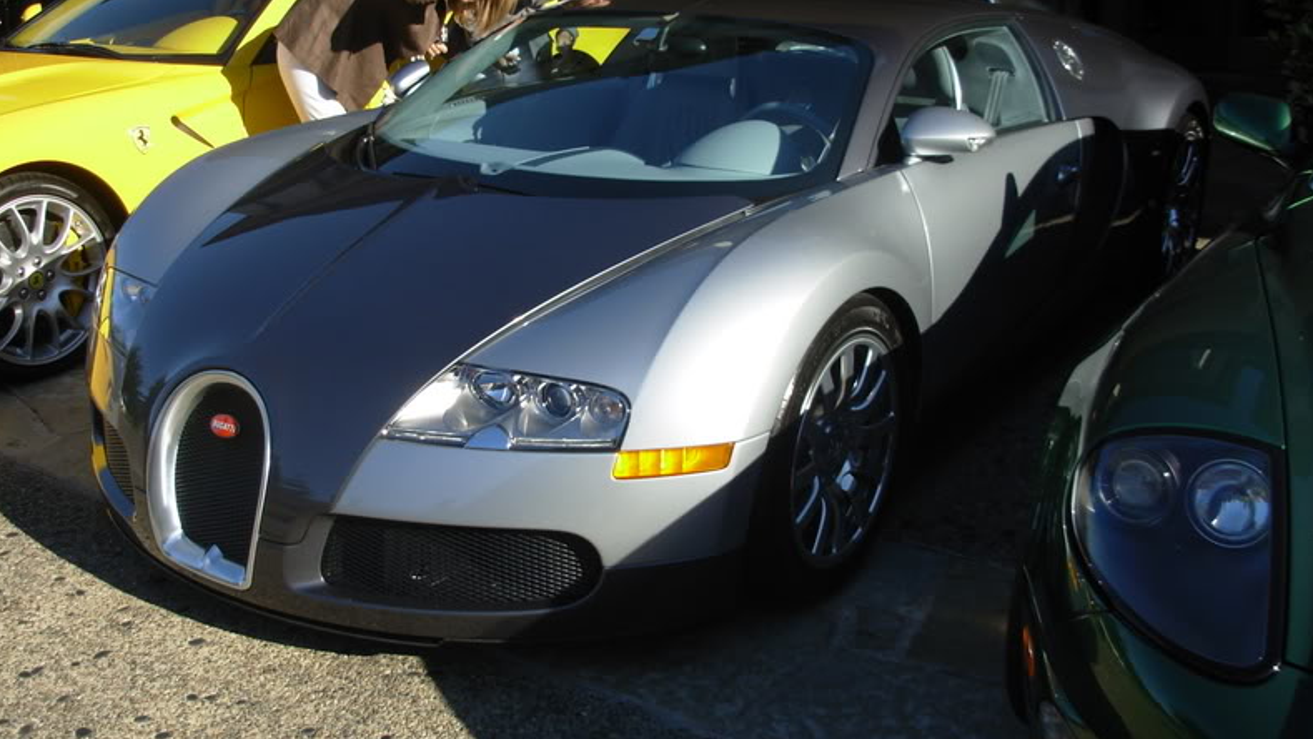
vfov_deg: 28.4
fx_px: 1462
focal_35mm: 42
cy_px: 350
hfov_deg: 48.4
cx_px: 656
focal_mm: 6.3
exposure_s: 1/767
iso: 50
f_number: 2.9
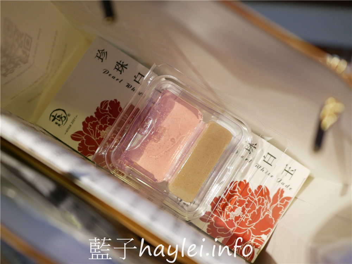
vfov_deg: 46.8
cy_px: 132
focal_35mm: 30
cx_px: 176
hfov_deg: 60.0
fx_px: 305
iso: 200
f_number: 1.7
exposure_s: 1/125
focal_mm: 15
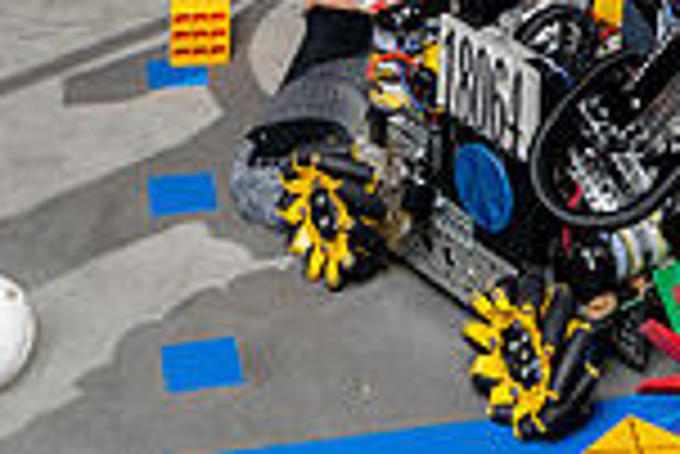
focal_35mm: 104
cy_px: -553
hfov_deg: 19.3
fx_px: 1966
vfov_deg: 11.4
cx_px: 585
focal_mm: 35
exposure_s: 1/250
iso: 100
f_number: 4.5
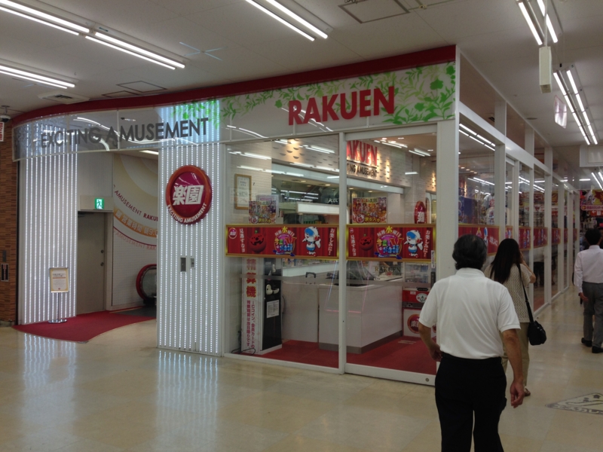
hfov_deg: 55.4
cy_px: 226
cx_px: 302
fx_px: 575
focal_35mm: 33
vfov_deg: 42.9
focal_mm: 4.12
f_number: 2.4
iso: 50
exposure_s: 1/100
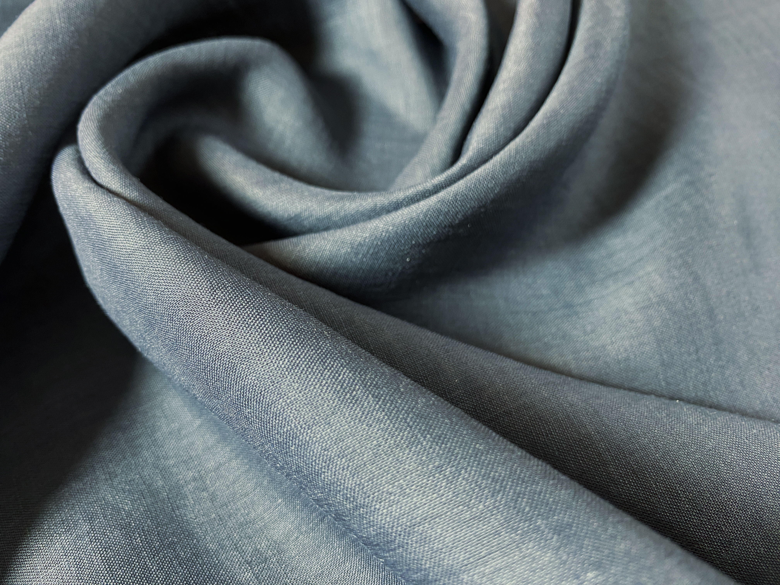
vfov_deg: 54.9
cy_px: 292
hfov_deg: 69.4
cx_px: 390
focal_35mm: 25
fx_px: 563
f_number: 1.8
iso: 160
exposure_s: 1/50
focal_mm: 4.25
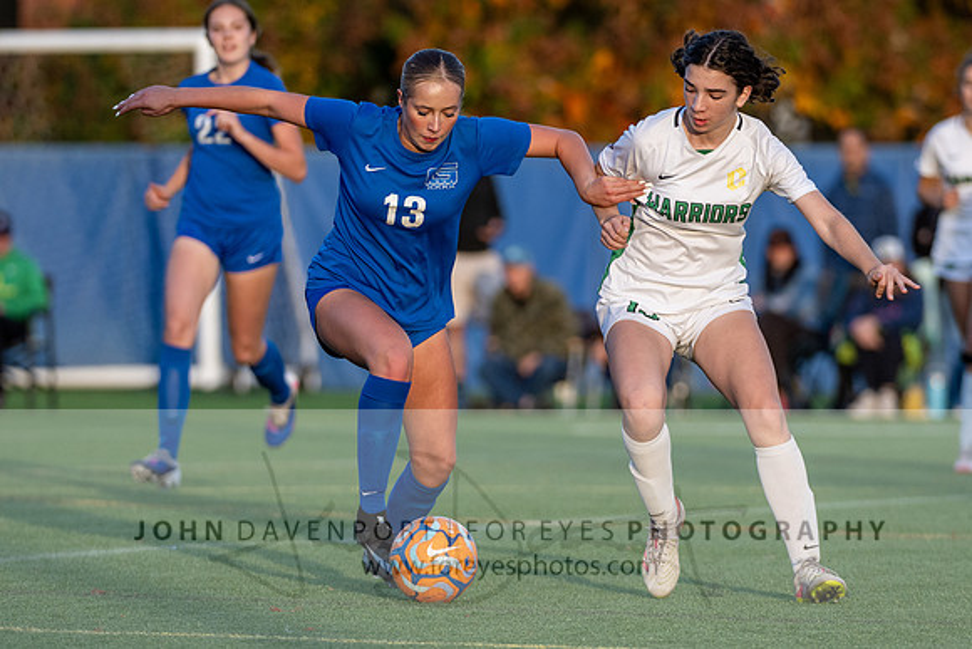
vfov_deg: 2.9
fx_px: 12952
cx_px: 529
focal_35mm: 480
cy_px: 228
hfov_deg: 4.3
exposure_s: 1/1000
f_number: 4
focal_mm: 290
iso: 720
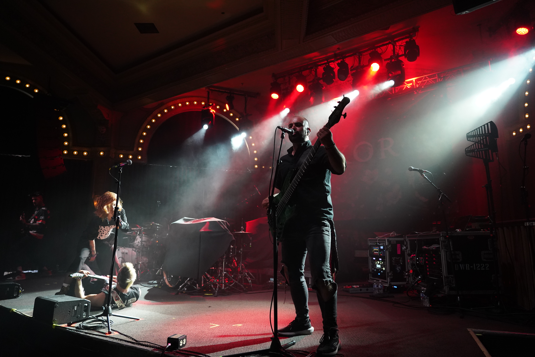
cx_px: 268
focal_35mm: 24
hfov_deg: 73.7
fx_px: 357
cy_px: 178
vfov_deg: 53.1
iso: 5000
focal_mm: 24
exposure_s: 1/160
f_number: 4
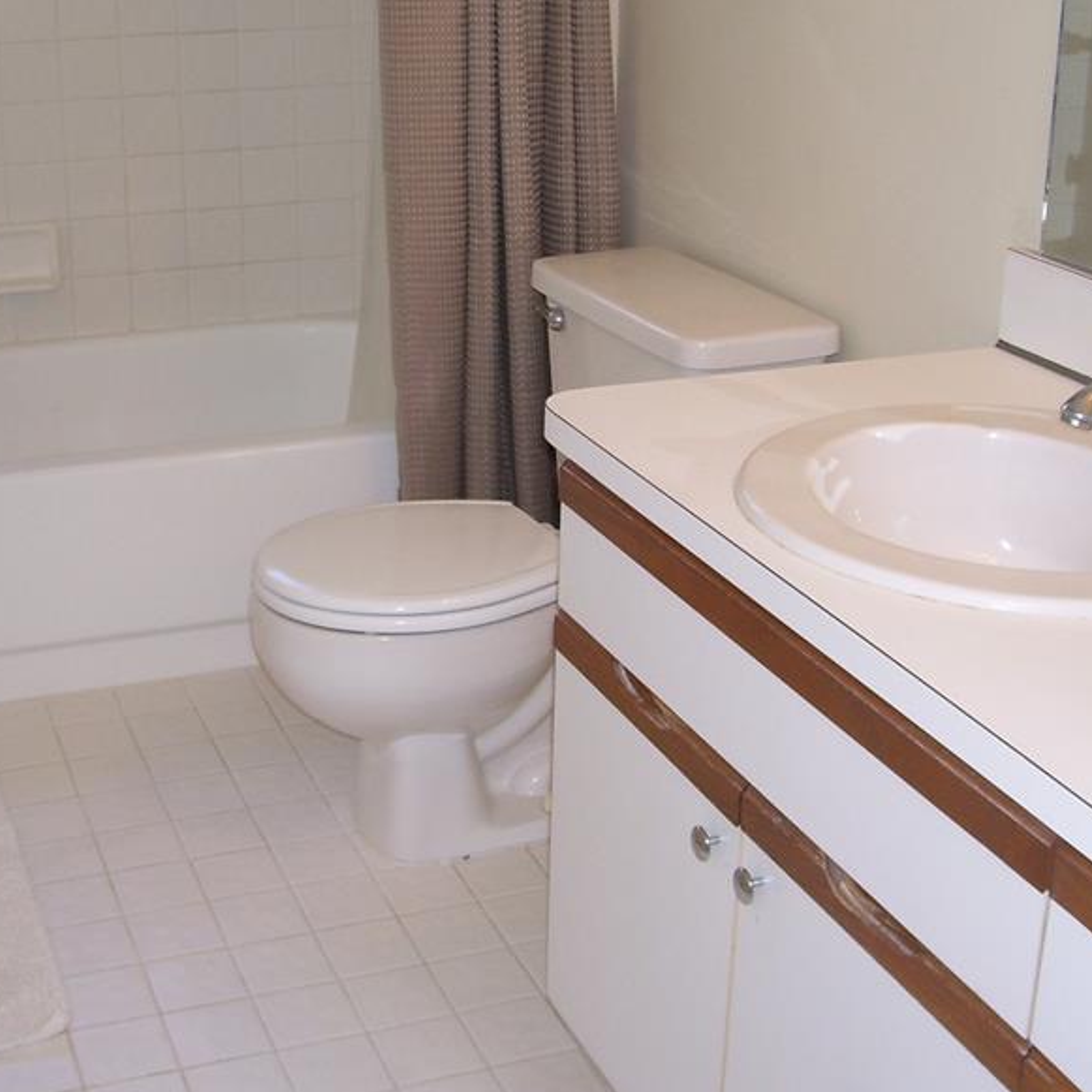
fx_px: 1892
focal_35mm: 53
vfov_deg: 32.1
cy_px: 415
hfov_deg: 32.1
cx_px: 455
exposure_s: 1/60
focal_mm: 5.6
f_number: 2.7
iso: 80
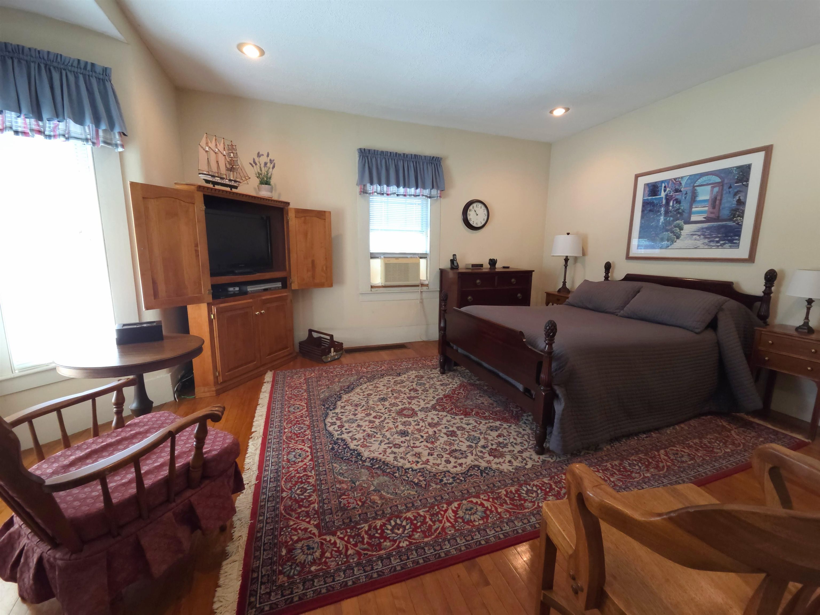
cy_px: 308
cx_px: 410
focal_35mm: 13
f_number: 2.2
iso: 125
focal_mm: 2.2
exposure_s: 1/30
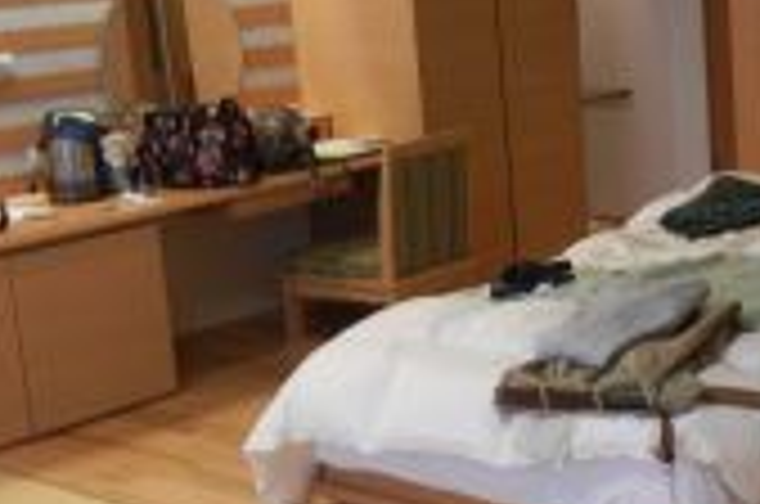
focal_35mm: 74
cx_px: 634
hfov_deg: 26.7
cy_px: 234
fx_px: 1559
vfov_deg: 18.3
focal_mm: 5.4
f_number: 3.5
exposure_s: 1/30
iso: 223
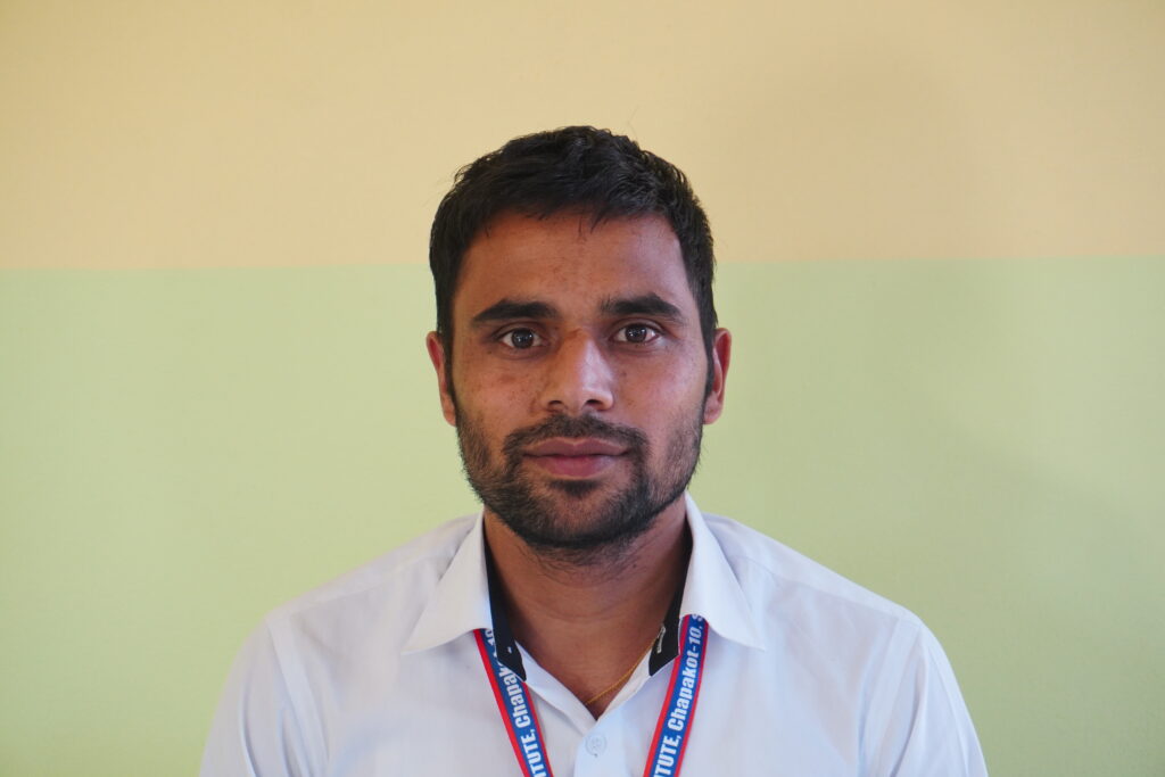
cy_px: 388
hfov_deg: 28.6
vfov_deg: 19.3
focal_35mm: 70
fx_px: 2282
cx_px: 582
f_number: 5.6
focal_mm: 47
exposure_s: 1/60
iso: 1000
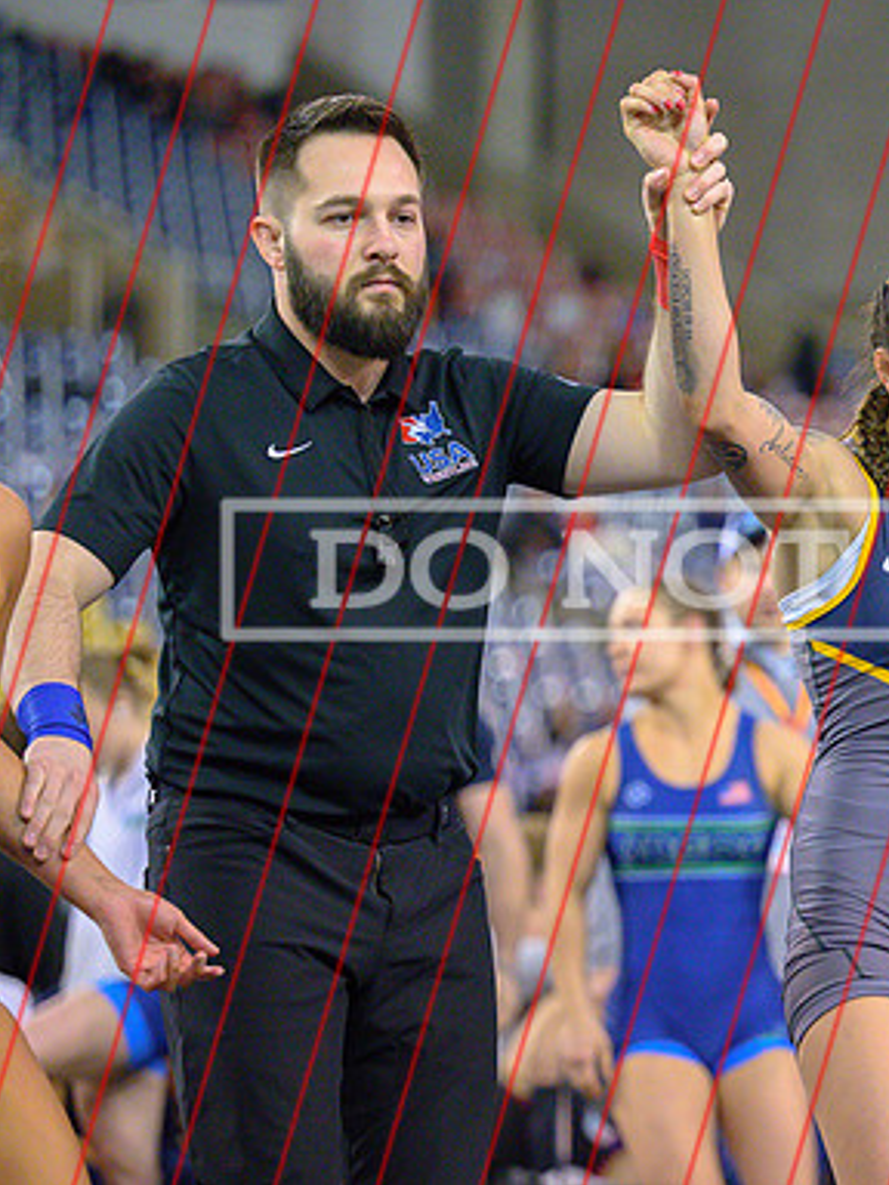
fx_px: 6780
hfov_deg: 7.5
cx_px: 848
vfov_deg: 10.0
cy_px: 636
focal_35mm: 198
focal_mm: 120
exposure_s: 1/800
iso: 7200
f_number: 2.8
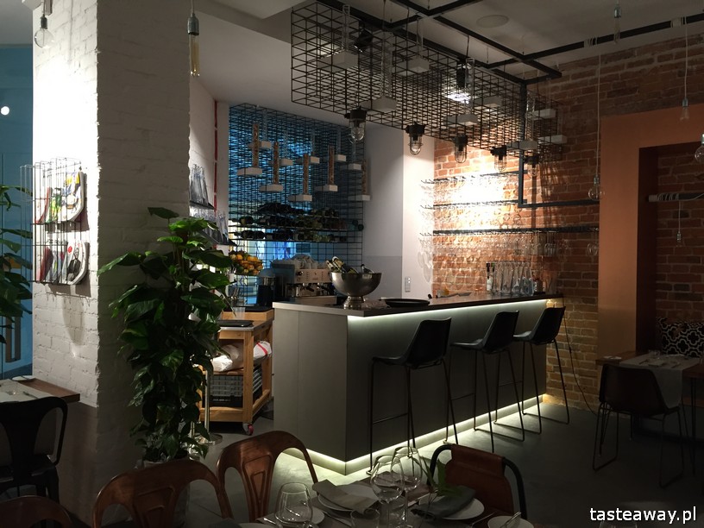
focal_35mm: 29
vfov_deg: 48.2
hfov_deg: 61.7
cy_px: 264
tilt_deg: +0.2
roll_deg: -1.6
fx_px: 590
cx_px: 352
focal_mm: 4.15
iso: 160
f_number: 2.2
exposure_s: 1/33
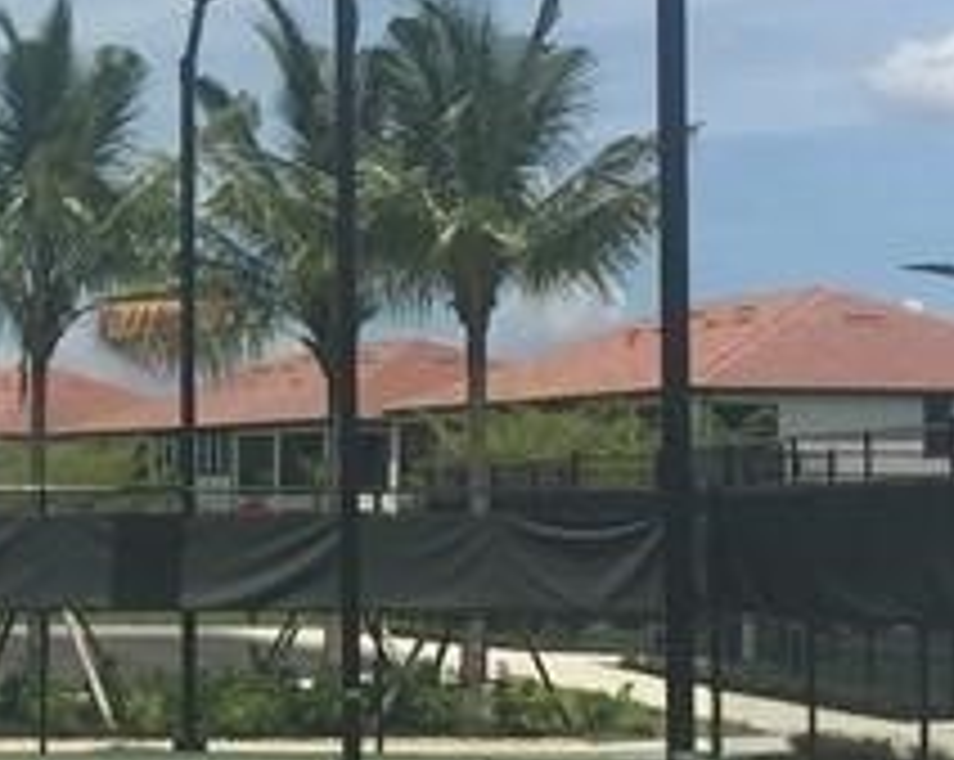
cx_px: -266
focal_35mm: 137
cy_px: 414
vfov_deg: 11.2
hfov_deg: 13.6
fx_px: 3863
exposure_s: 1/3597
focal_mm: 4.15
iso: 32
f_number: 2.2
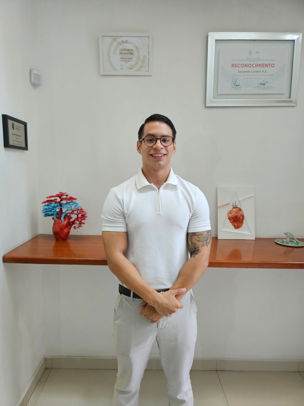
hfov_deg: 58.9
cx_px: 152
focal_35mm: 23
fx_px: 269
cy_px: 203
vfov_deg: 73.9
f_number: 1.8
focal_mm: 5.4
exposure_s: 1/170
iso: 640
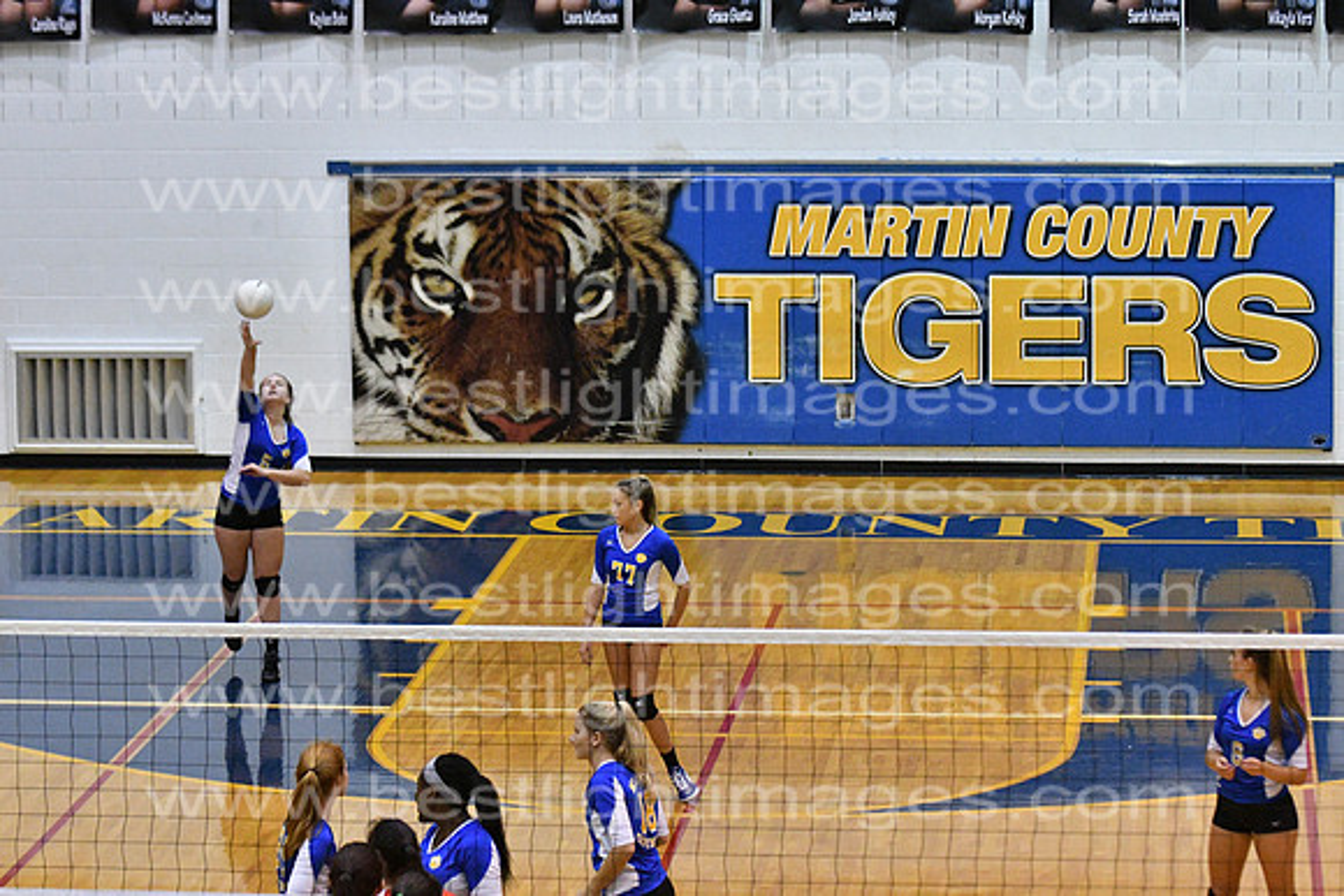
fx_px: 7841
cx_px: 672
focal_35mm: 210
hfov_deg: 9.8
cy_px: 448
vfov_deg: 6.5
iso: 8000
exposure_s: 1/640
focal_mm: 140
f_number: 3.5
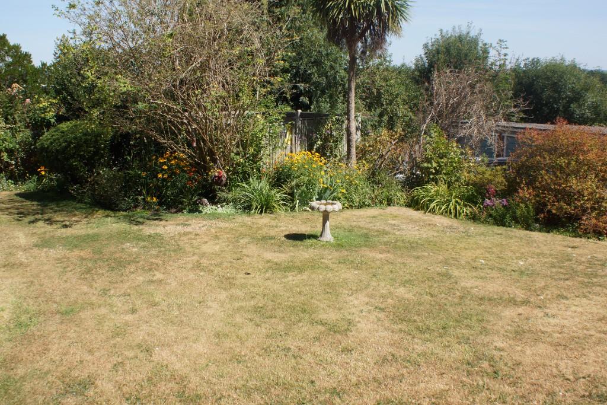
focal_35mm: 33
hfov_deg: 57.2
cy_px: 202
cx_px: 304
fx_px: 556
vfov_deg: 40.0
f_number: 9
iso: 100
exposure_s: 1/200
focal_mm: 22
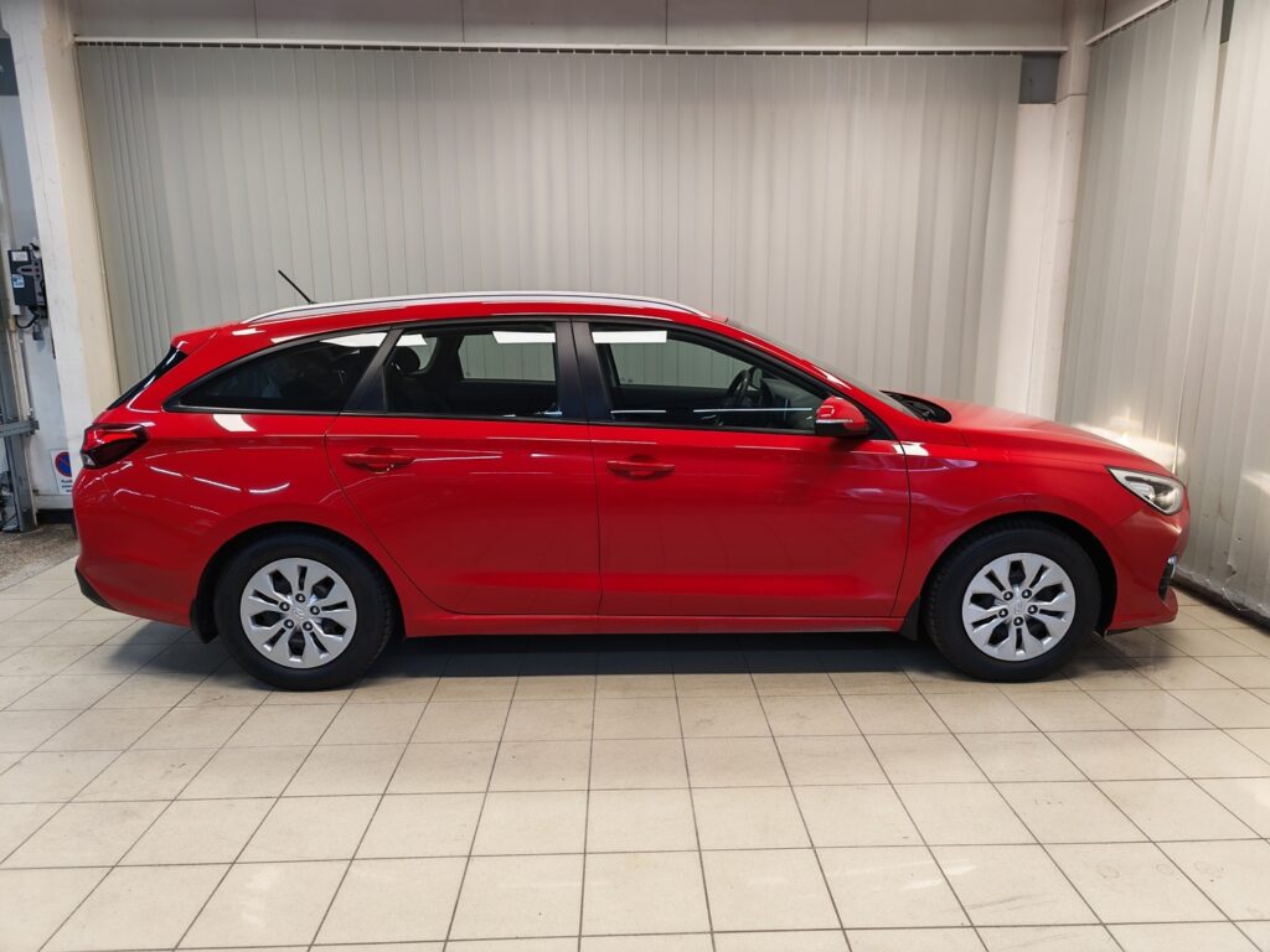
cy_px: 476
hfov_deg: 73.9
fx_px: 844
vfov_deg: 58.9
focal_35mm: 23
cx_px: 635
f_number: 1.6
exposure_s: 1/50
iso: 64
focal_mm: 5.4
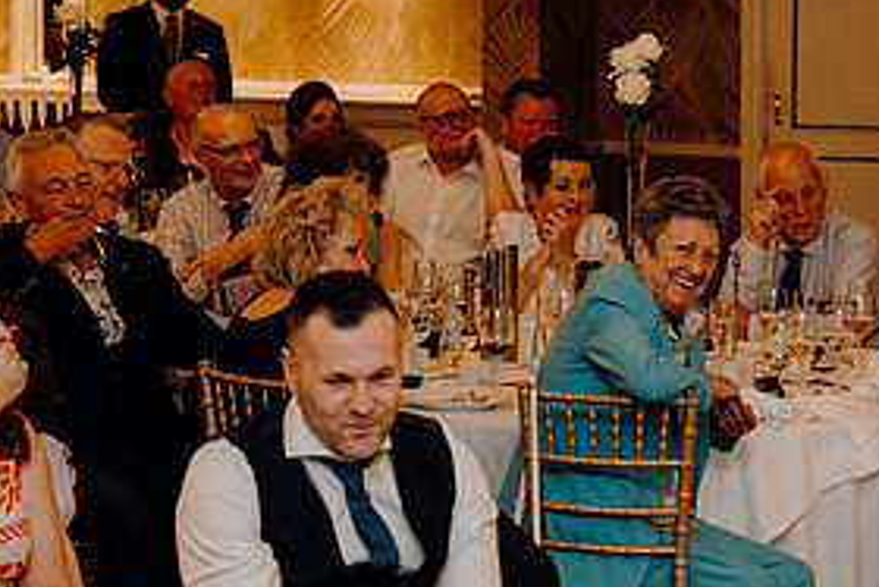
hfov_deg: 14.0
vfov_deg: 9.5
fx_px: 3542
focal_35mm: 145
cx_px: 757
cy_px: 419
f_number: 3.5
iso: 2500
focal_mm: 70
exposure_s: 1/200
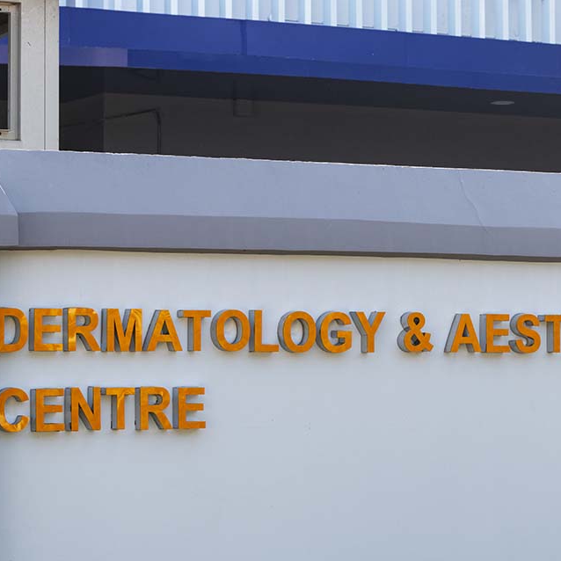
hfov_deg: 15.8
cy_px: 280
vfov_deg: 15.8
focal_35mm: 110
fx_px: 2017
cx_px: 374
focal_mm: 86
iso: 160
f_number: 8
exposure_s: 1/250
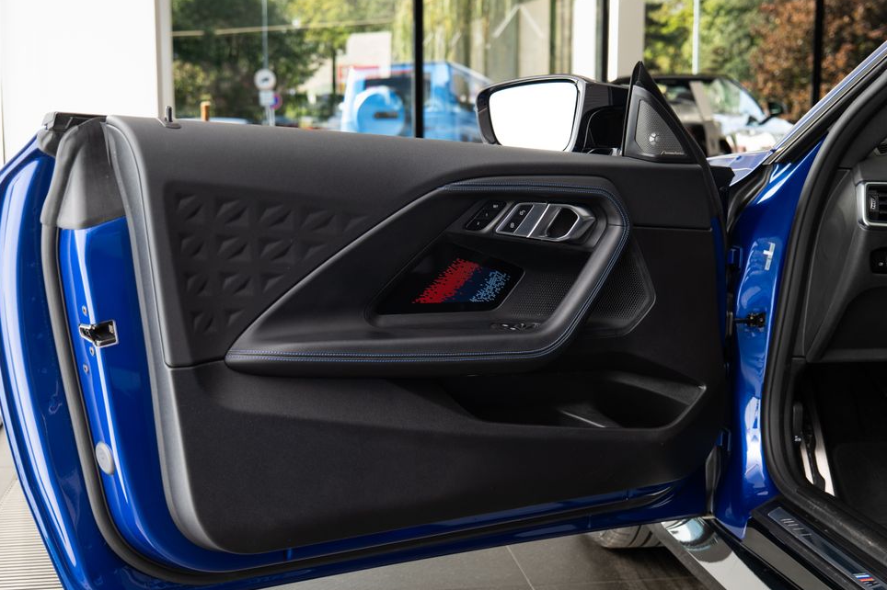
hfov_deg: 37.5
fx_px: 1305
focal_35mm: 53
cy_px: 340
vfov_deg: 25.5
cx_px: 469
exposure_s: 1/80
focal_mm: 45
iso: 160
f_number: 5
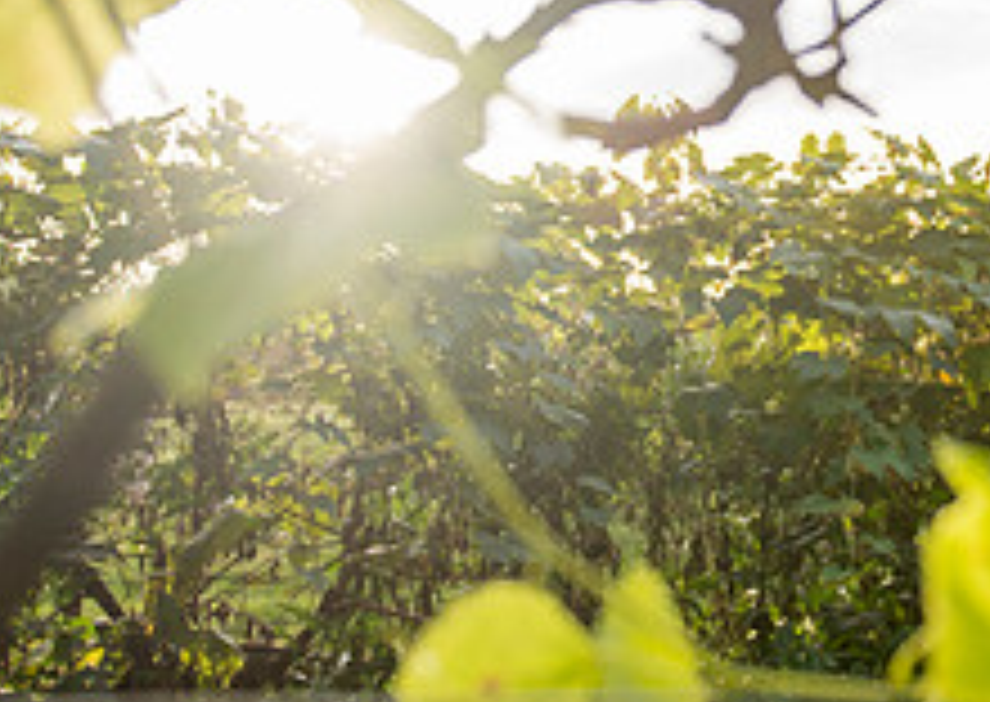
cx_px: 827
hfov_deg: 29.1
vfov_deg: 21.3
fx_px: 1851
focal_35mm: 66
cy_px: 182
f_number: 2.8
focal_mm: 24
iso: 160
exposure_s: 1/640
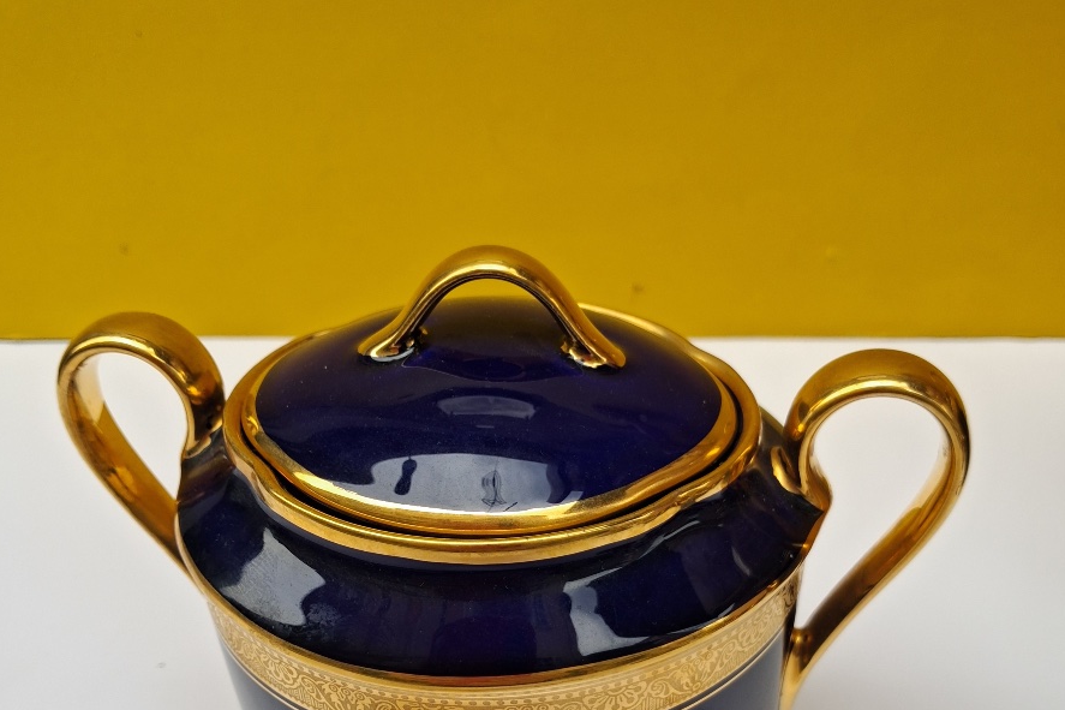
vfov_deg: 34.6
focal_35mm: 38
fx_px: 1124
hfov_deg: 50.7
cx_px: 534
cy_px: 490
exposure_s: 1/158
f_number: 1.8
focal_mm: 4
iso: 20
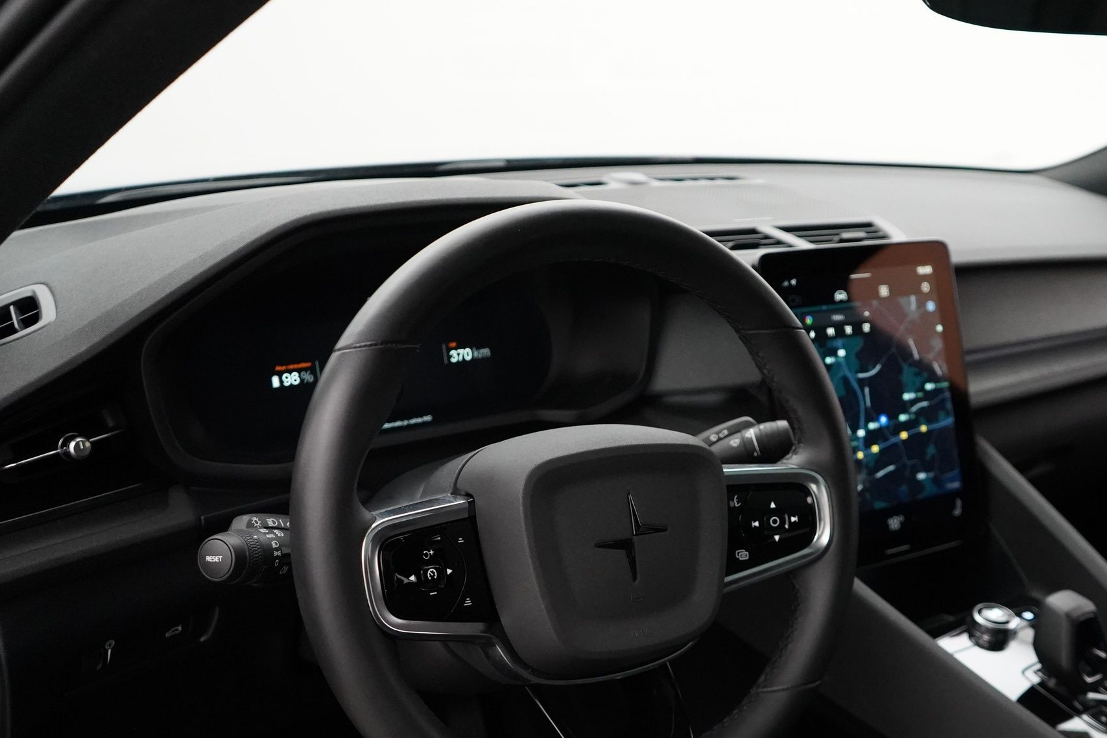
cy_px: 486
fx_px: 1261
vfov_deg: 32.4
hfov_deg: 46.4
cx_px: 770
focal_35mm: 41
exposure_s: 1/160
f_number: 3.5
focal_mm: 28
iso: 8000
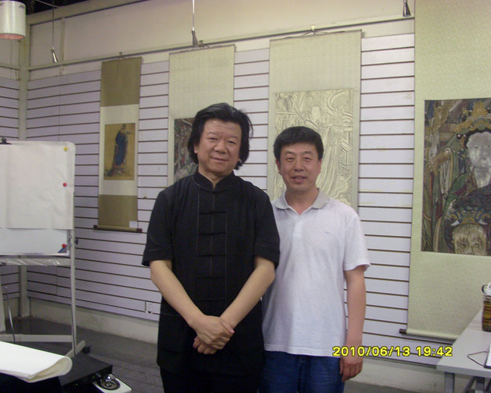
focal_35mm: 38
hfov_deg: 47.9
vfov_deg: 39.2
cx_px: 243
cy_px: 195
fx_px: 552
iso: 200
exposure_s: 1/15
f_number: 3.5
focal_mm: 6
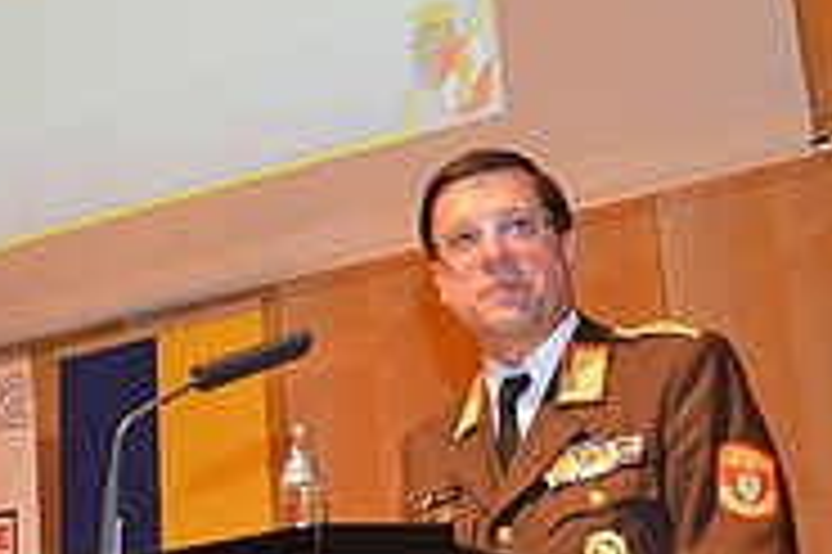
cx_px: 106
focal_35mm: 96
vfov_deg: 14.1
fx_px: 2223
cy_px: 79
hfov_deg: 20.8
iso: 1250
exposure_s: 1/60
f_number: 4
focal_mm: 25
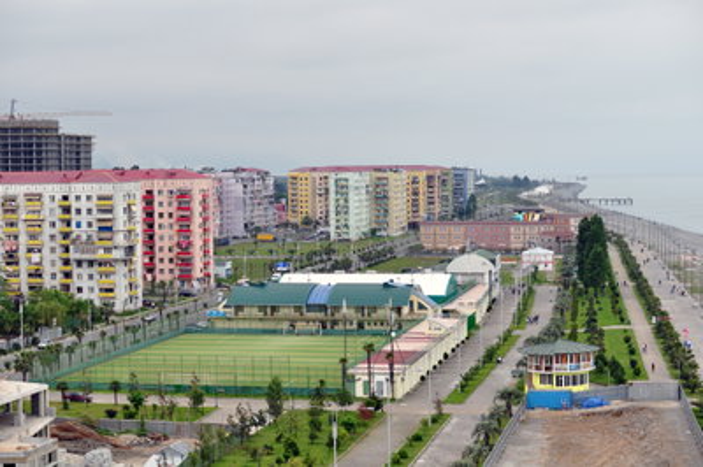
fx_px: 1463
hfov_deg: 27.0
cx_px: 352
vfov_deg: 18.2
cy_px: 234
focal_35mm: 75
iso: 500
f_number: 5.6
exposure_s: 1/125
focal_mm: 50
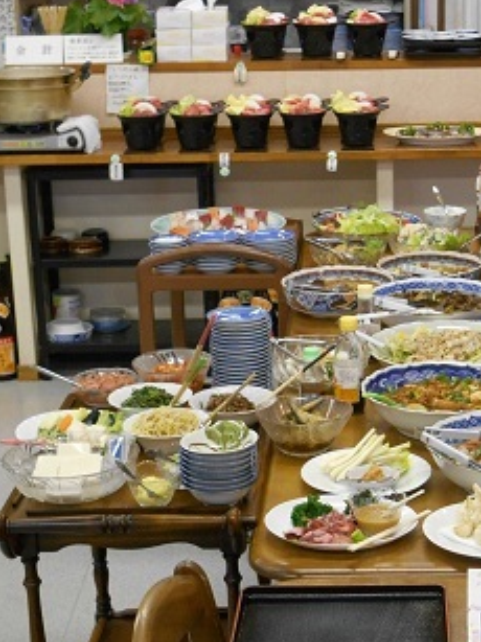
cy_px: 388
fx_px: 1650
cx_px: 366
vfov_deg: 22.0
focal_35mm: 89
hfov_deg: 16.5
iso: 320
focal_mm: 9.5
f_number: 4.2
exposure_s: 1/30
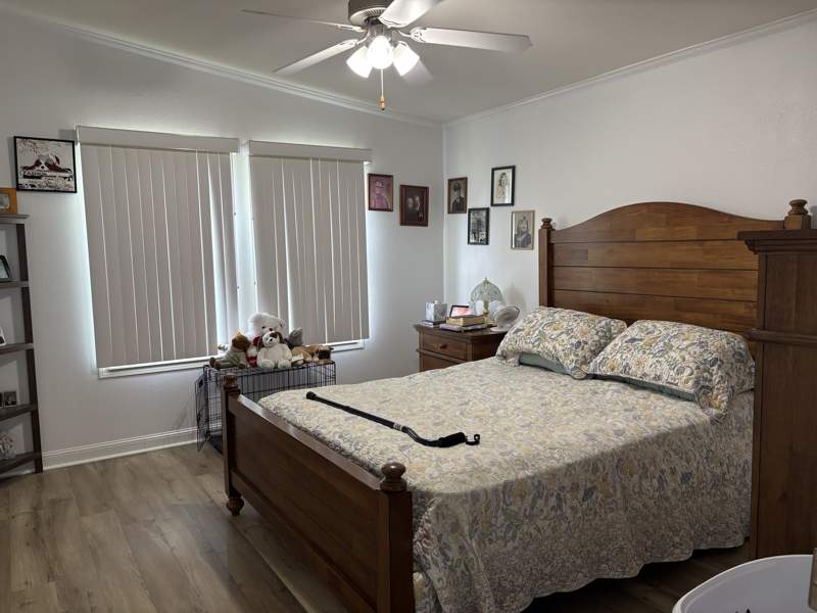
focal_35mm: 26
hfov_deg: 67.3
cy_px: 306
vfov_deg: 53.1
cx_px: 408
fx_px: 614
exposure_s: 1/60
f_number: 1.6
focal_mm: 5.96
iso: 125
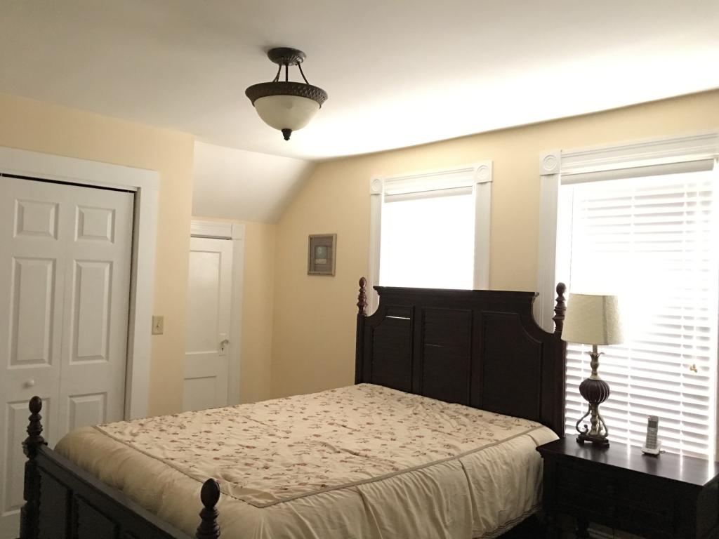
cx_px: 360
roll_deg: -2.3
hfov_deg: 61.7
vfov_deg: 48.2
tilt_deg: +3.3
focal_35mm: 29
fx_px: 602
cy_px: 270
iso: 200
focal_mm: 4.15
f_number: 2.2
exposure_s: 1/4
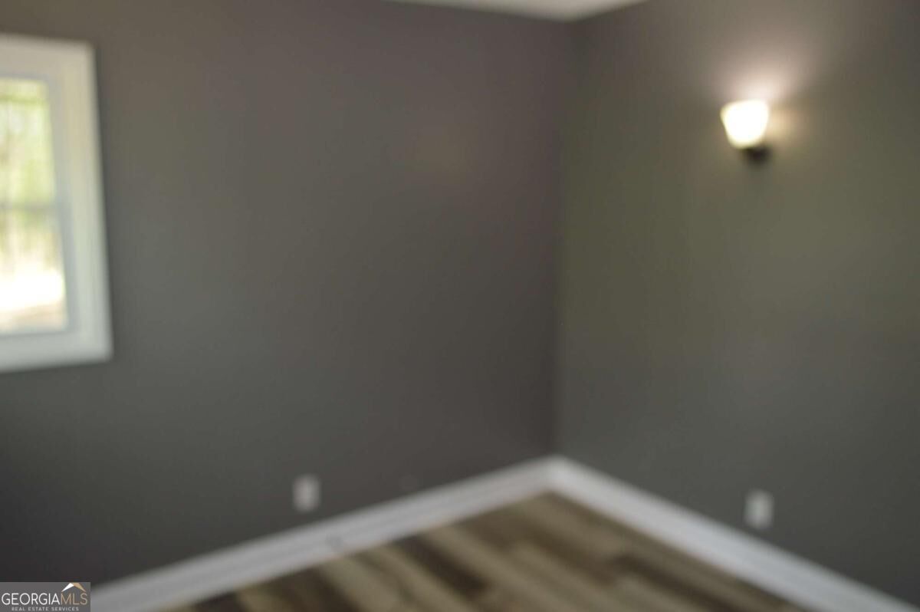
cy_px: 306
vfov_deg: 47.9
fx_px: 689
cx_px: 460
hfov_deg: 67.4
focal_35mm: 27
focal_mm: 18
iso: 400
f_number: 3.5
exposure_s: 1/60
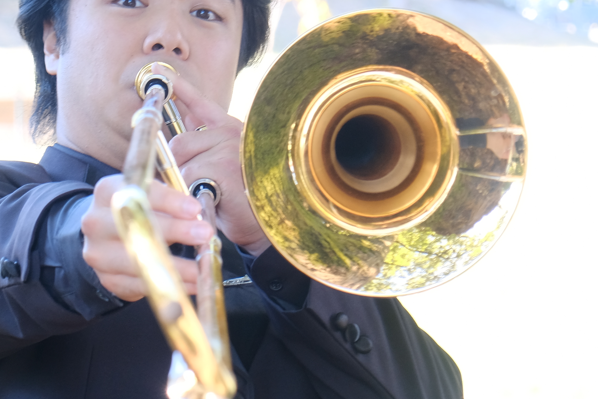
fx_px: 3239
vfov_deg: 7.0
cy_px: 110
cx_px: 197
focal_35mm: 195
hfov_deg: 10.5
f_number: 5.6
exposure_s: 1/30
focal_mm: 55
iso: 400
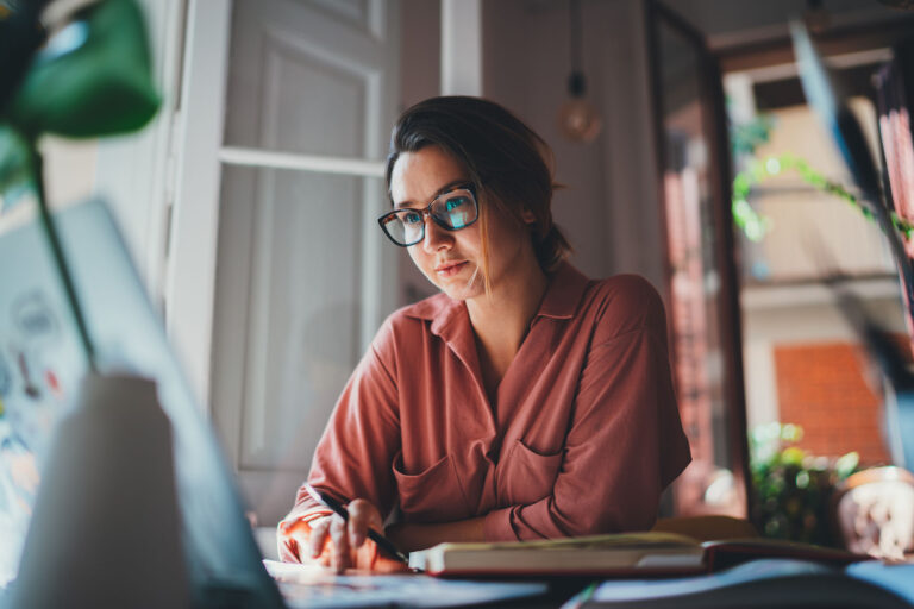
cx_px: 457
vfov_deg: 37.9
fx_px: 889
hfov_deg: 54.4
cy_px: 304
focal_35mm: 35
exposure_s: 1/500
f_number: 1.4
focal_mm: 35
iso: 100
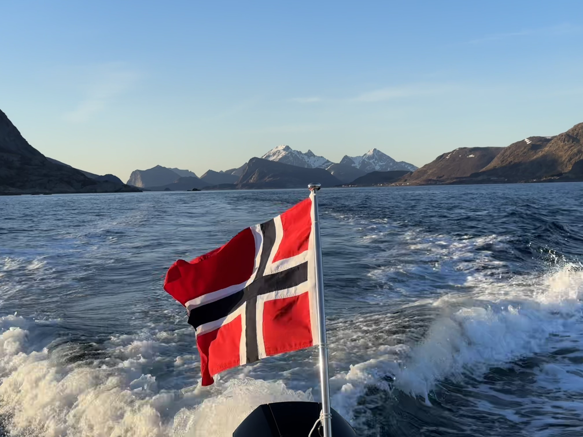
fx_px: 808
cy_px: 218
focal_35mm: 48
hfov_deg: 39.7
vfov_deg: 30.3
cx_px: 292
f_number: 1.78
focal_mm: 6.86
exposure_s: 1/1953
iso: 64
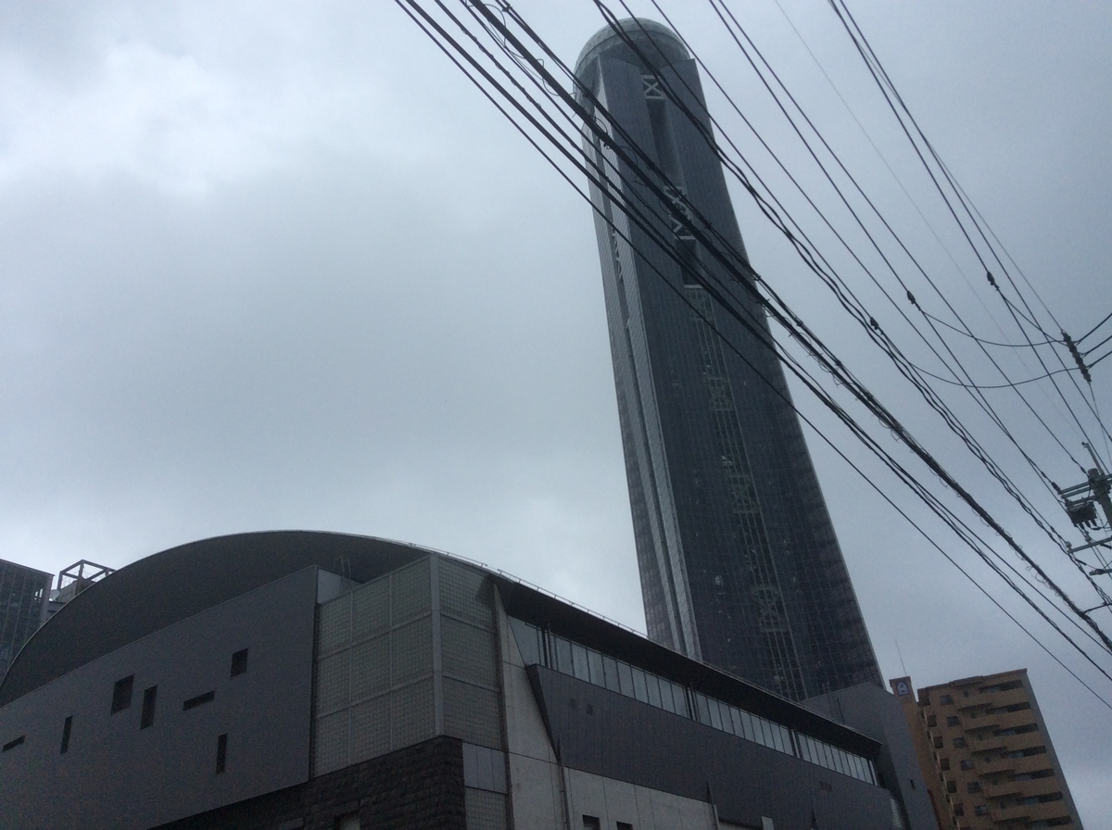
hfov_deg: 56.9
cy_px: 415
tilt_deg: +31.4
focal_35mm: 32
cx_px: 556
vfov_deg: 44.0
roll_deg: +5.5
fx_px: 1026
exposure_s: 1/1506
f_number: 2.4
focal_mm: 3.3
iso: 32
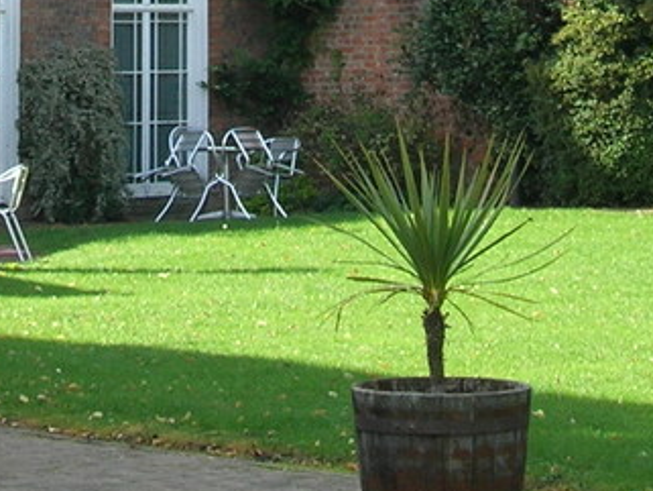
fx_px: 3114
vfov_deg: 8.7
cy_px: -316
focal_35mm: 165
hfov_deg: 11.9
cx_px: 117
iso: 64
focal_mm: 8.5
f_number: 4.9
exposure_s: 1/102
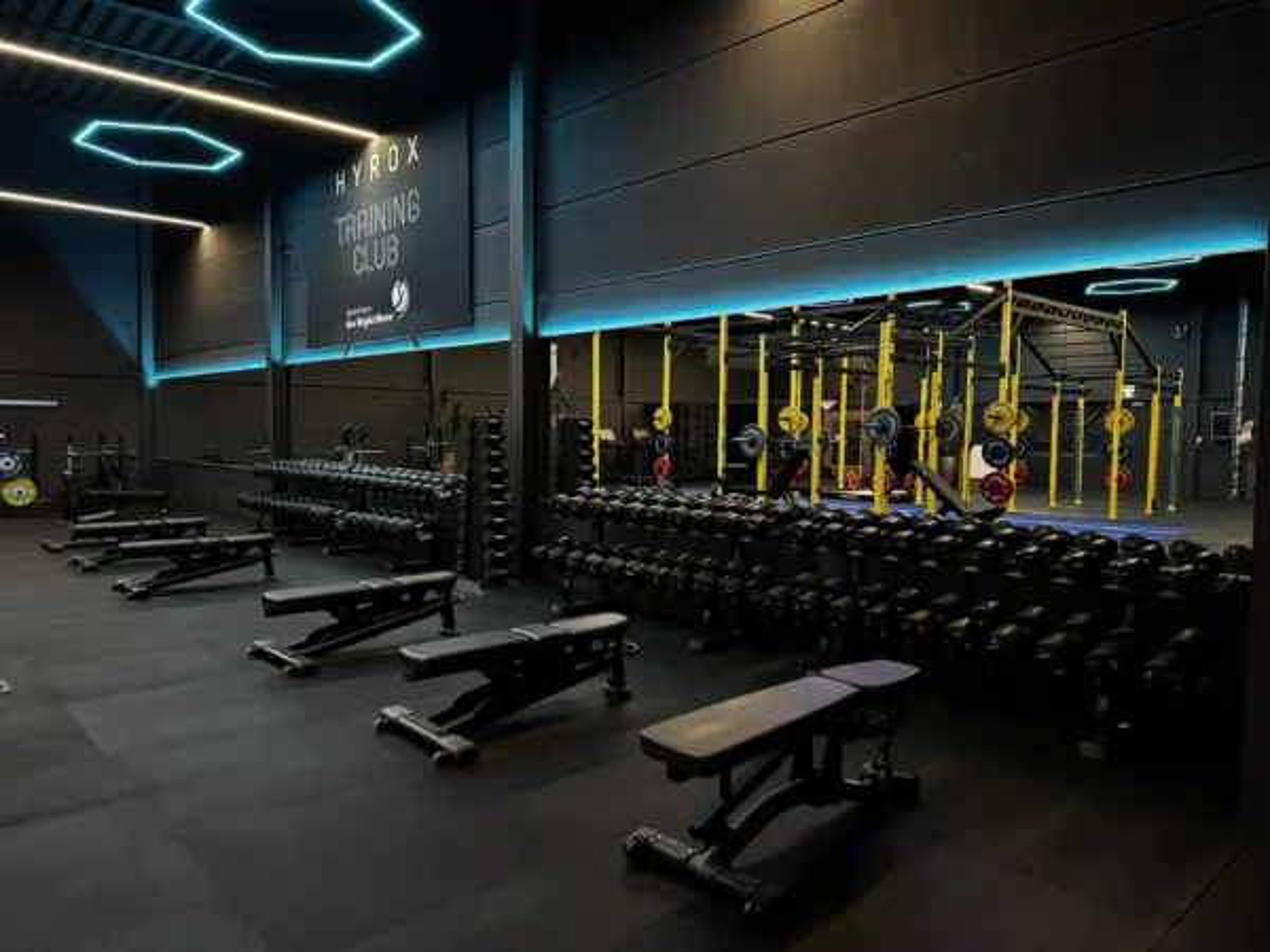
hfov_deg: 71.6
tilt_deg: -2.5
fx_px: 881
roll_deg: -0.3
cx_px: 635
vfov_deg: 56.8
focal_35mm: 24
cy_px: 476
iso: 1000
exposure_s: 1/31
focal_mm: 6.76
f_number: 1.78
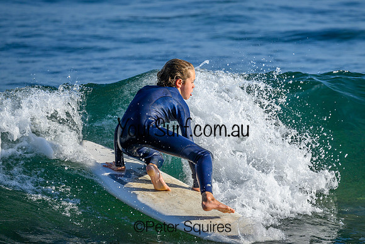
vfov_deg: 1.6
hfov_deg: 2.3
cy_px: 110
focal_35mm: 880
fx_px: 8923
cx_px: 201
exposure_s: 1/2000
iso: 450
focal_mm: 800
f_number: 6.3
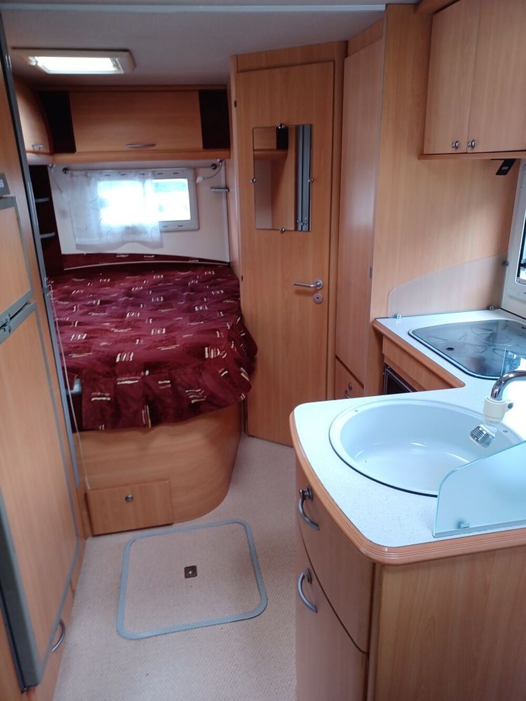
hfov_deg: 54.9
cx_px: 263
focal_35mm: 25
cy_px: 350
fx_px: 506
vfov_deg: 69.4
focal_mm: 4.6
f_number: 1.8
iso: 125
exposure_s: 1/50
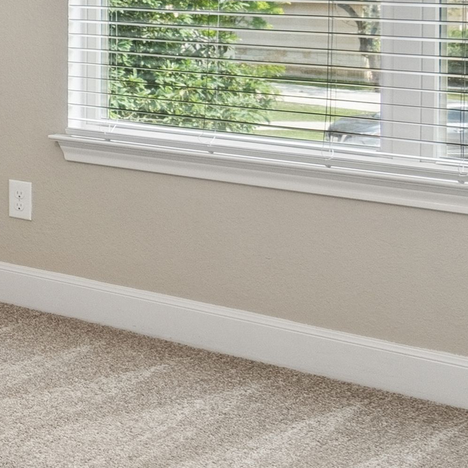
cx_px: -547
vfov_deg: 18.5
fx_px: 1377
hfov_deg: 14.7
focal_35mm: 90
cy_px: -48
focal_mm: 13
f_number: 8
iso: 320
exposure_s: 1/40
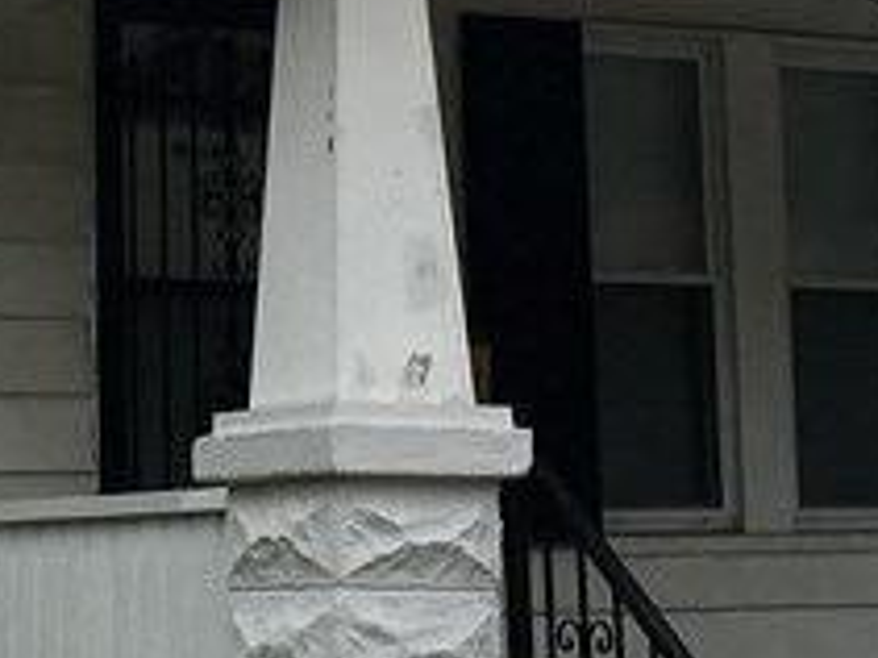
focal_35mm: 141
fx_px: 3574
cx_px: 237
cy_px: -67
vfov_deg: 10.4
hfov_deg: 14.0
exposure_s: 1/2849
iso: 25
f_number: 2.2
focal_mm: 4.15
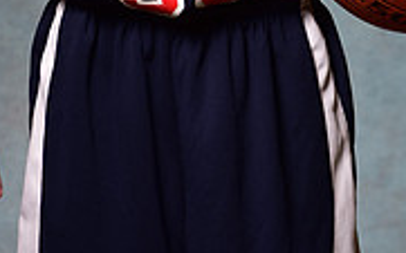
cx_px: 176
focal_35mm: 229
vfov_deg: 5.6
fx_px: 2533
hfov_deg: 9.2
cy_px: -242
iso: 100
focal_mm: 70
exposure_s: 1/200
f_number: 5
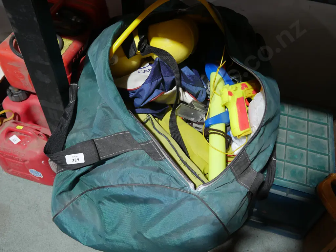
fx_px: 330
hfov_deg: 53.9
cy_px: 126
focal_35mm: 34
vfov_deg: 41.8
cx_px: 168
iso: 640
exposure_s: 1/60
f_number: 4
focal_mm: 17
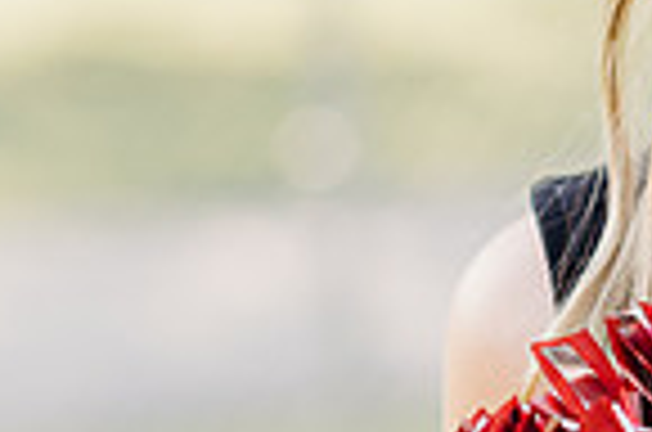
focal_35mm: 341
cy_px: -133
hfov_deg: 6.0
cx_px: 998
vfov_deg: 4.0
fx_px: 6162
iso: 200
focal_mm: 85
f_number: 2.8
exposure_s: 1/500
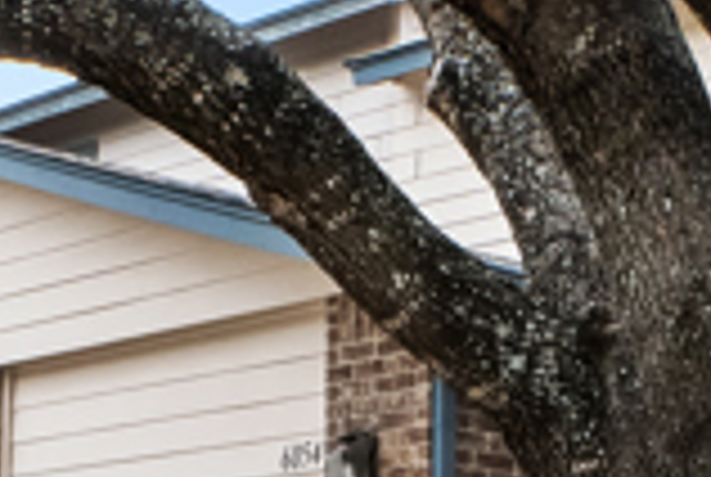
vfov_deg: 12.6
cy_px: 686
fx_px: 2061
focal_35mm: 104
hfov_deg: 19.4
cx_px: 576
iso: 800
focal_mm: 11
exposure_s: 1/800
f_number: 7.1
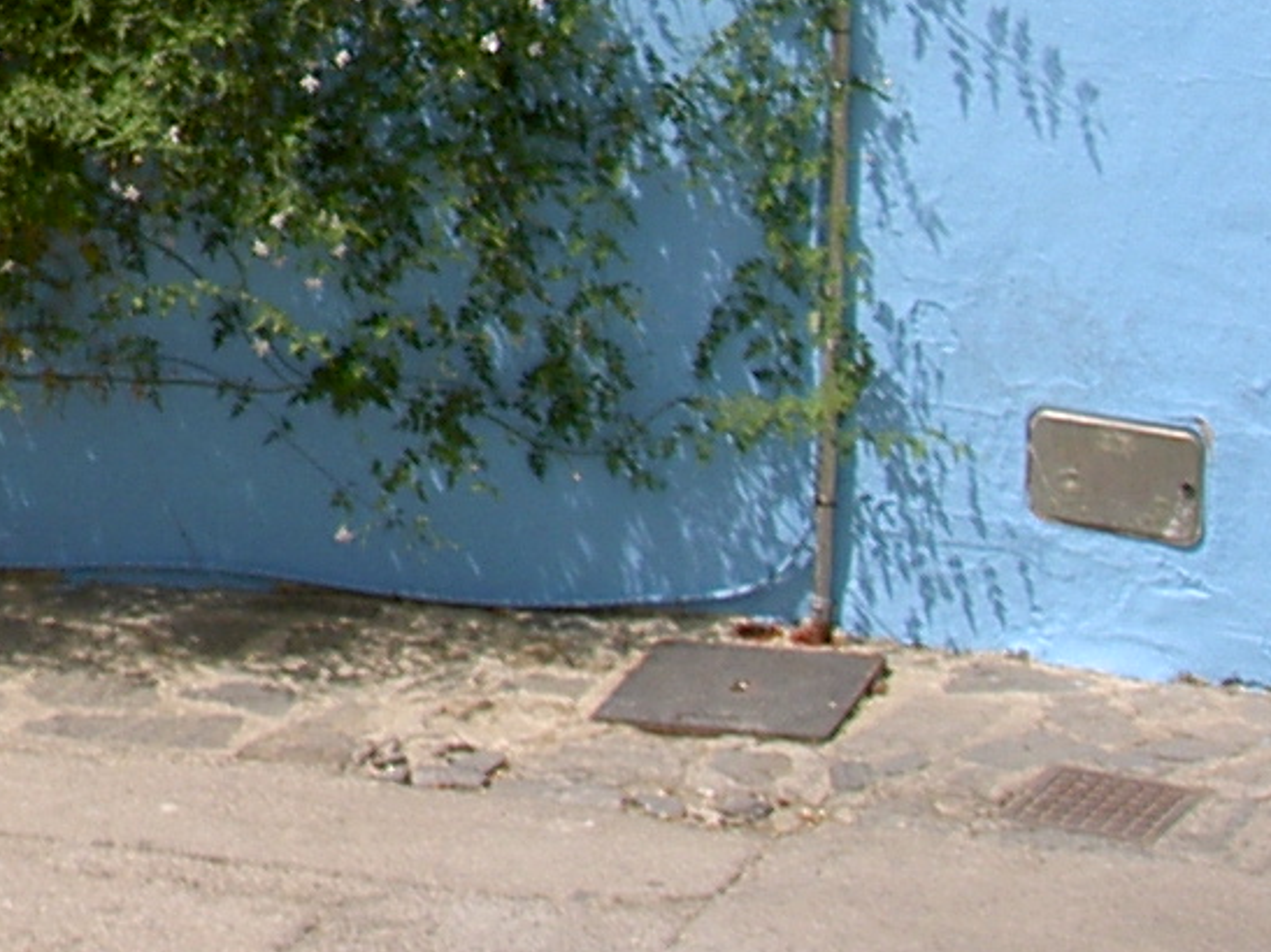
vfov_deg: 9.7
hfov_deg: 12.3
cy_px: -738
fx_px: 5360
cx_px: -1053
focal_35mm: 146
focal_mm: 8
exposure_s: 1/769
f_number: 4.7
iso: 100
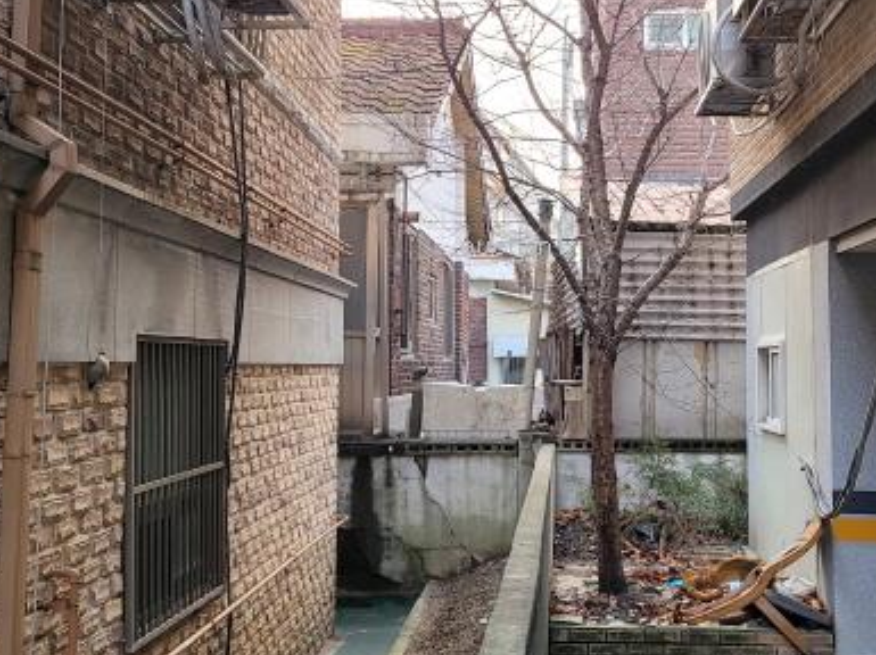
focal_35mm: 52
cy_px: 262
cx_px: 512
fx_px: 1315
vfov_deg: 27.9
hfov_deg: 36.8
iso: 125
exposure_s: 1/119
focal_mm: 7
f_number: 1.8
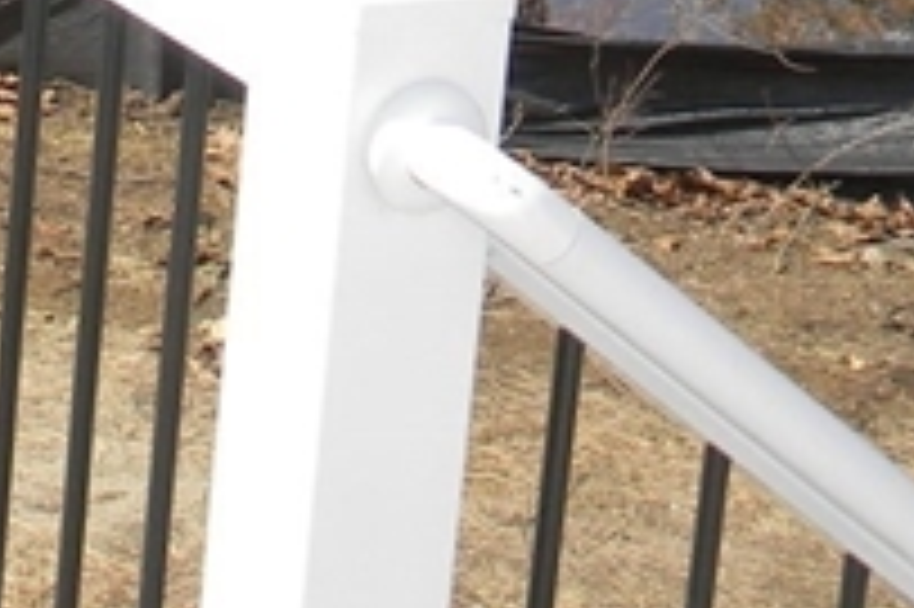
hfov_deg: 13.3
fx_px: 3729
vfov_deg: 9.0
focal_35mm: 147
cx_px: -423
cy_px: -378
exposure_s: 1/597
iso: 80
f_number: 3.5
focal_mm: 5
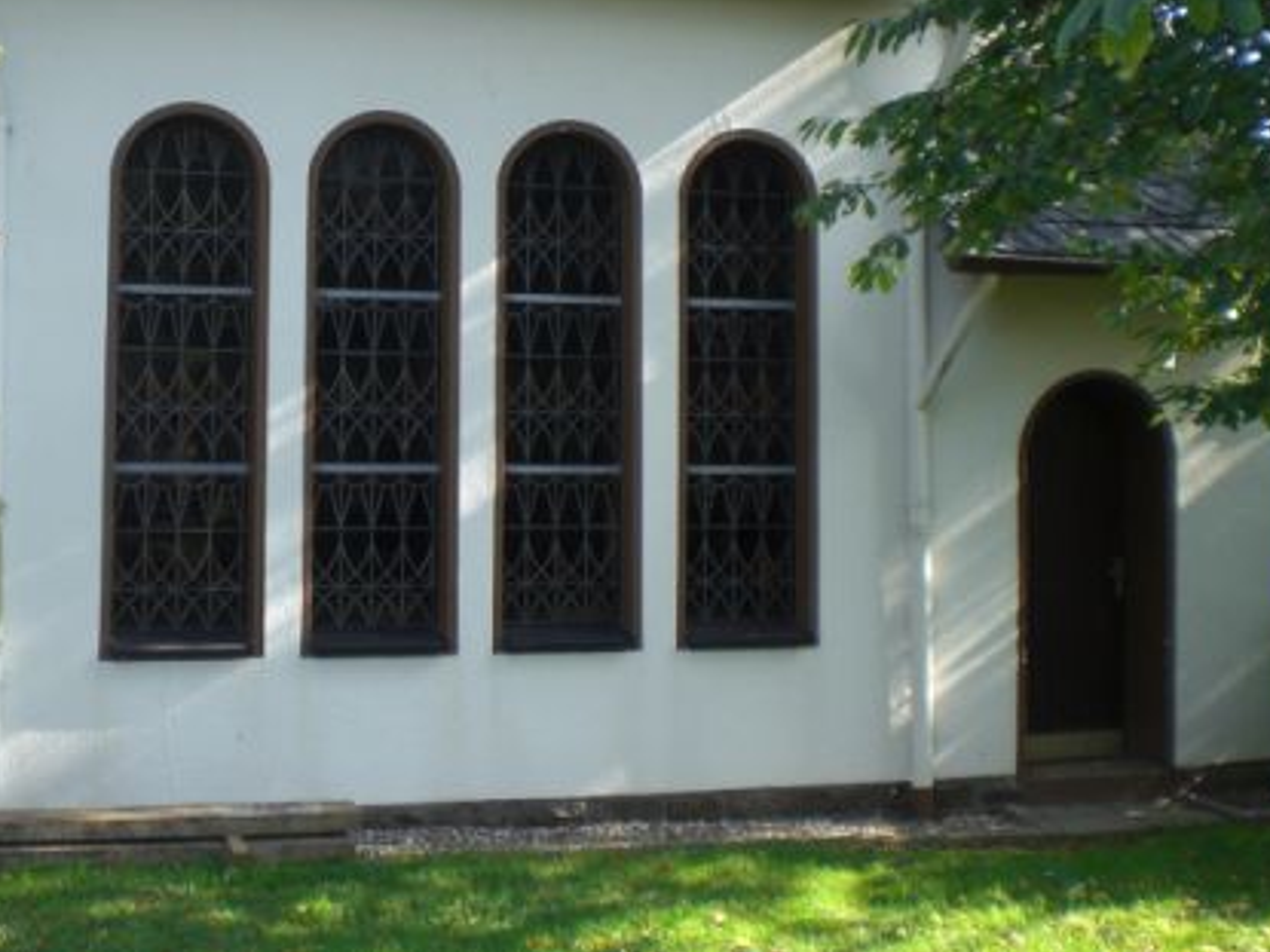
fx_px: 2017
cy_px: 266
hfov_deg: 34.7
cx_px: 465
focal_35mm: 55
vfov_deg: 26.3
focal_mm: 6.3
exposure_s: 1/80
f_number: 3.1
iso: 50
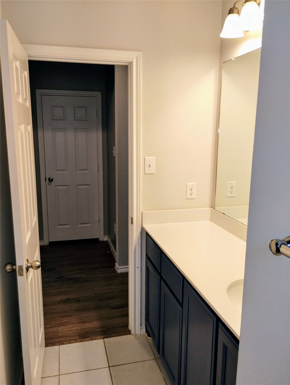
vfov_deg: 63.4
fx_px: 312
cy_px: 192
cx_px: 145
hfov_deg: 49.9
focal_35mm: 28
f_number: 1.8
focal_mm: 4.27
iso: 400
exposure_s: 1/90.9
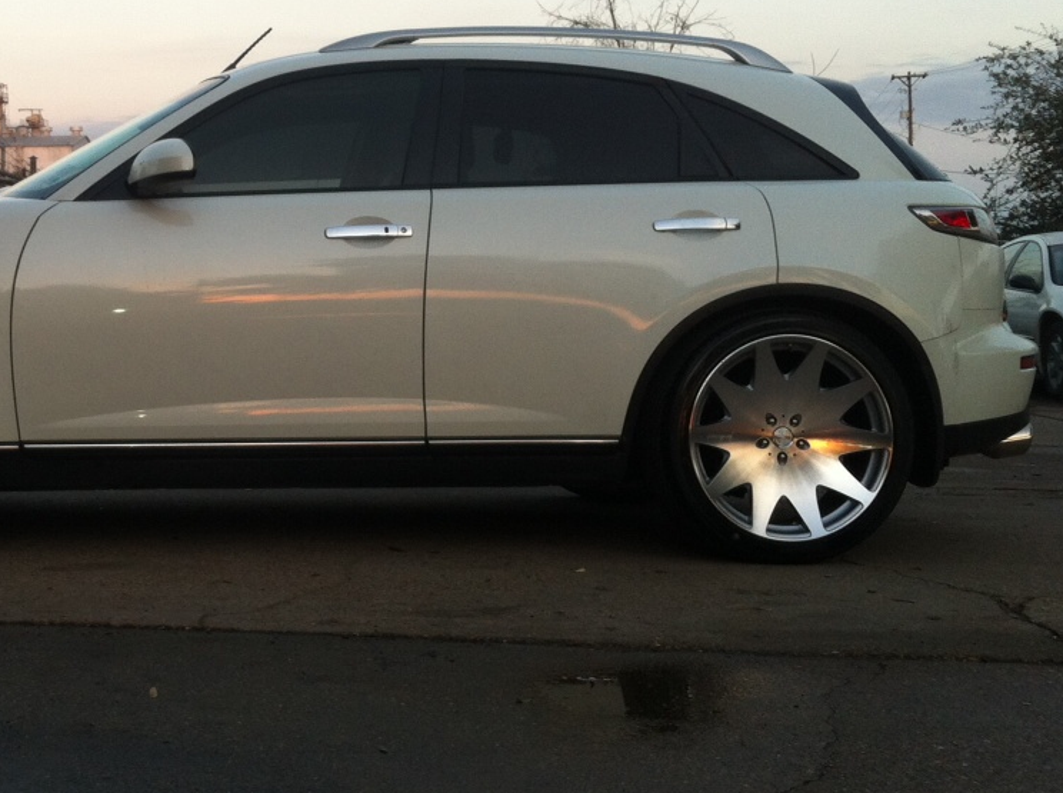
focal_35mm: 61
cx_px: 203
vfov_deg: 23.9
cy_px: 329
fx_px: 1870
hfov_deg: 30.9
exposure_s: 1/60
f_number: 2.8
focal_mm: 3.85
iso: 80
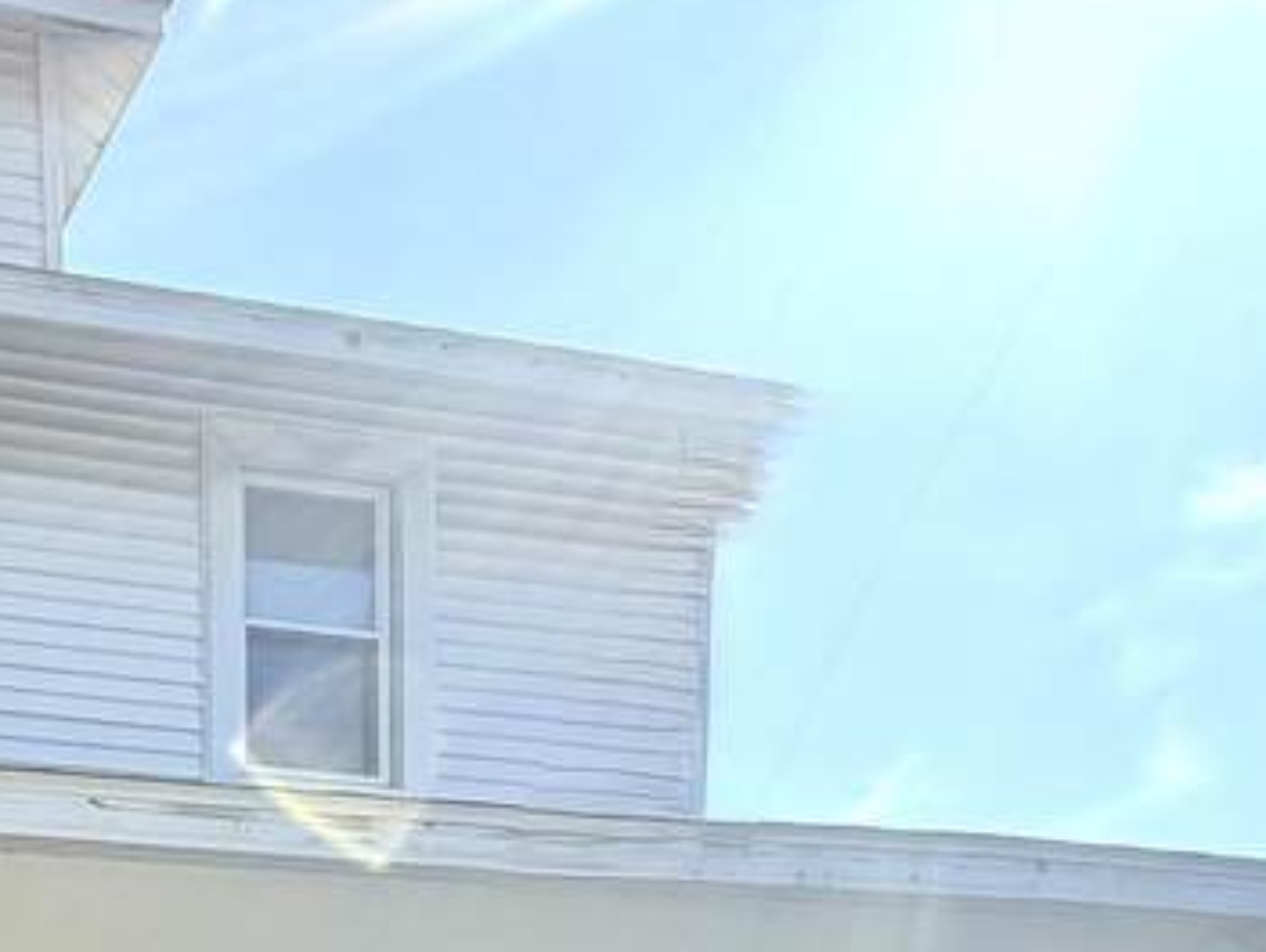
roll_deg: +0.4
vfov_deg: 22.7
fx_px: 1867
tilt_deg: -0.7
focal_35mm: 51
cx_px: -188
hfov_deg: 32.2
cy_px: 1475
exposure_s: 1/770
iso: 40
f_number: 2.2
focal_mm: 2.22
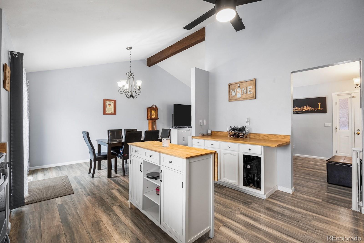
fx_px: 162
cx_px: 182
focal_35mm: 16
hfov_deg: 96.7
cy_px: 122
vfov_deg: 73.8
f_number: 8
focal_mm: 16
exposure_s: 1/3
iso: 200
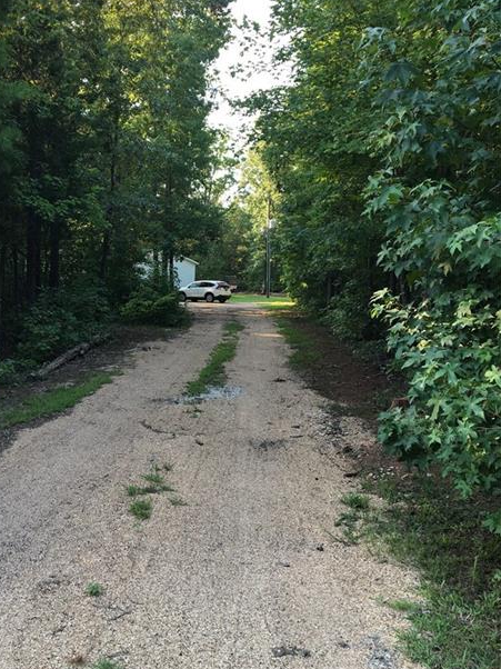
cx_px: 182
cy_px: 276
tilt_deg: +2.0
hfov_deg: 38.4
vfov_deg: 49.9
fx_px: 715
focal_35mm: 37
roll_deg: -1.4
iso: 25
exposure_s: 1/120
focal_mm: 4.15
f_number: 2.2
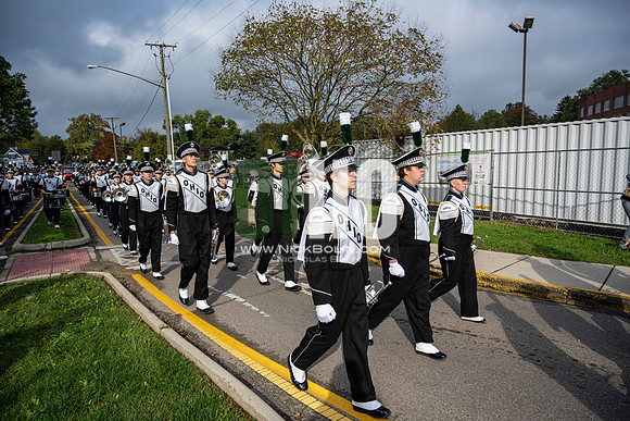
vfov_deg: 50.4
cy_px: 210
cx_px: 315
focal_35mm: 26
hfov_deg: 70.4
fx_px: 446
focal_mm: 25.5
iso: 125
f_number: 4
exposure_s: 1/1600
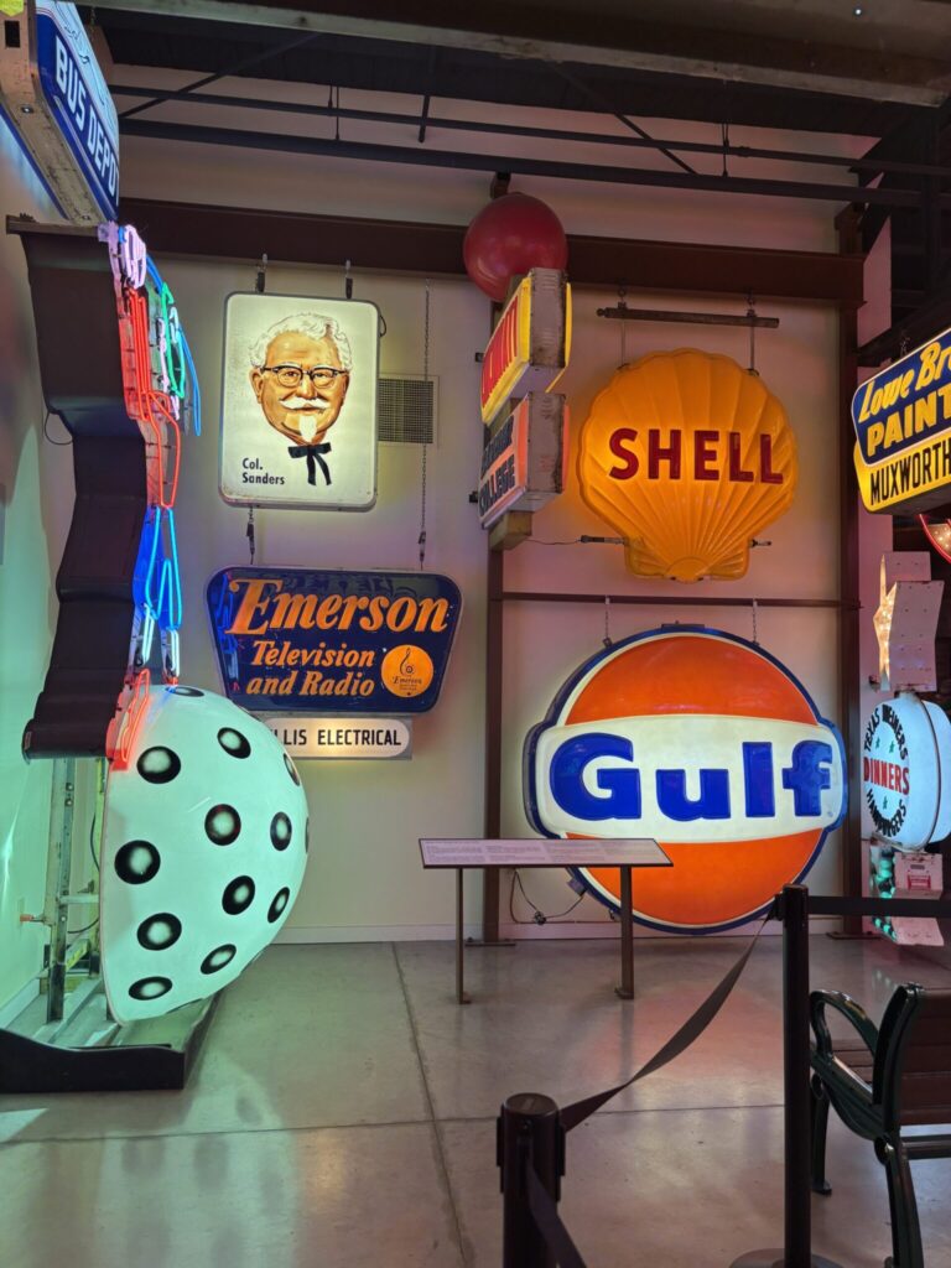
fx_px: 952
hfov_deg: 53.1
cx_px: 476
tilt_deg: +2.6
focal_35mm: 26
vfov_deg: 67.3
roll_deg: -1.8
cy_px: 634
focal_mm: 5.96
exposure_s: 1/120
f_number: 1.6
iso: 100
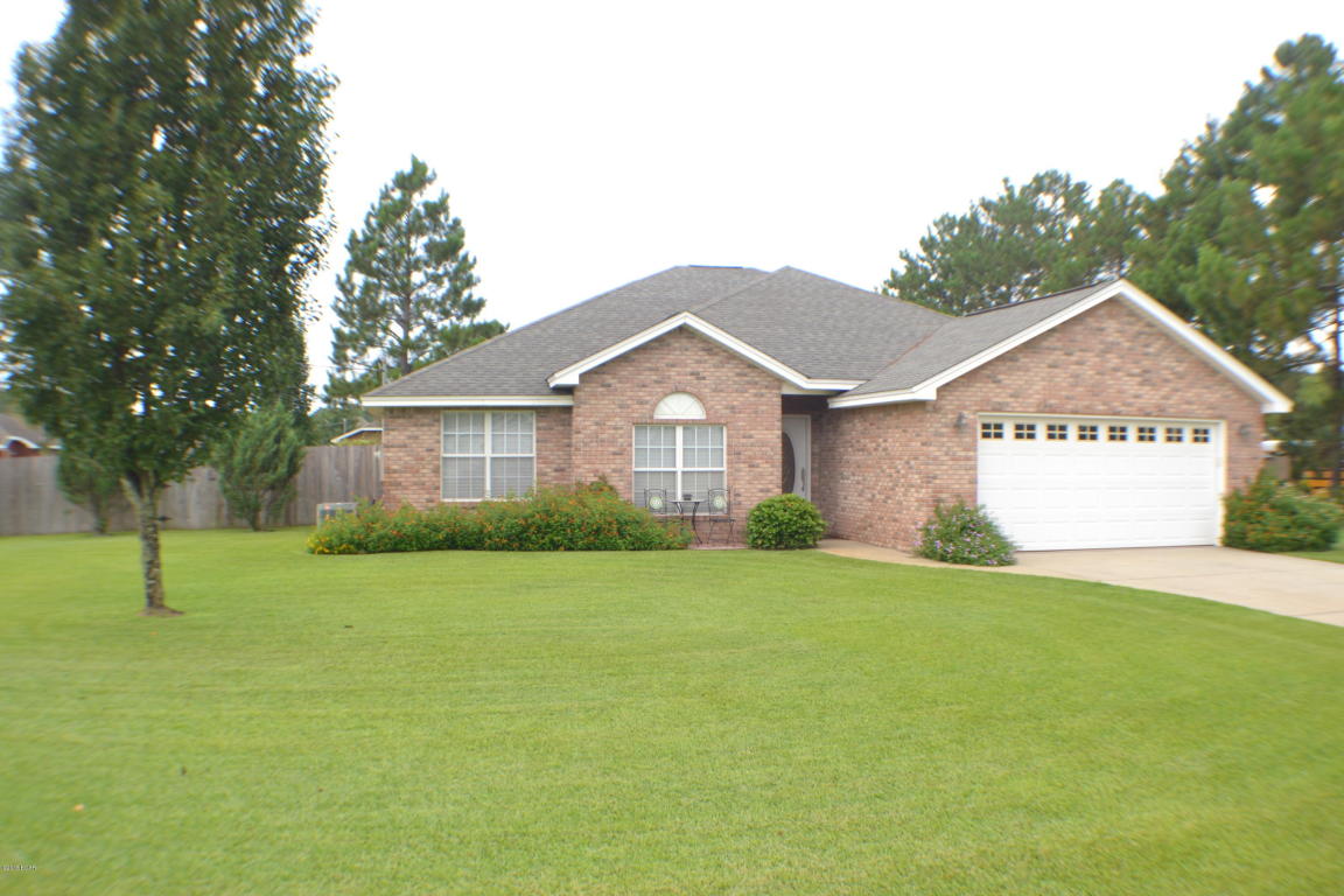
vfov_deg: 21.6
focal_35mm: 63
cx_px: 672
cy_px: 448
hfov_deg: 31.9
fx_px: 2352
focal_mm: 42
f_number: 5
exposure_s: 1/125
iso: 160
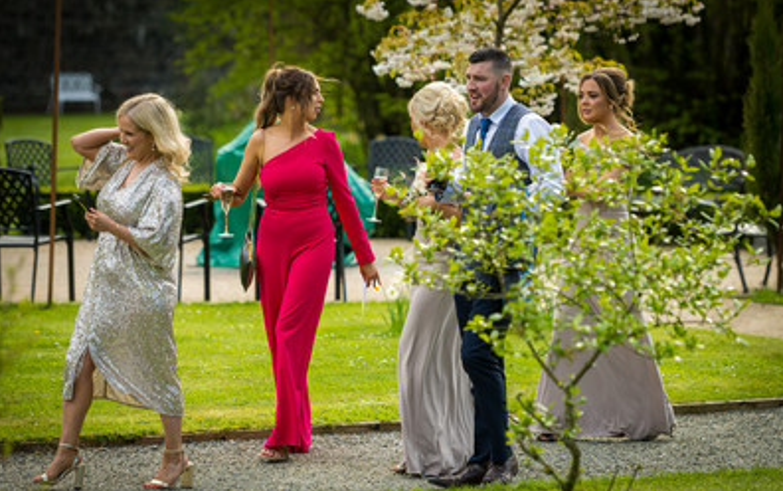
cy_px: 325
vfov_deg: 7.3
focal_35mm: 180
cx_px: 460
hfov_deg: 11.6
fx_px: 3843
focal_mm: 140
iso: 160
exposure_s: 1/1000
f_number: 2.8
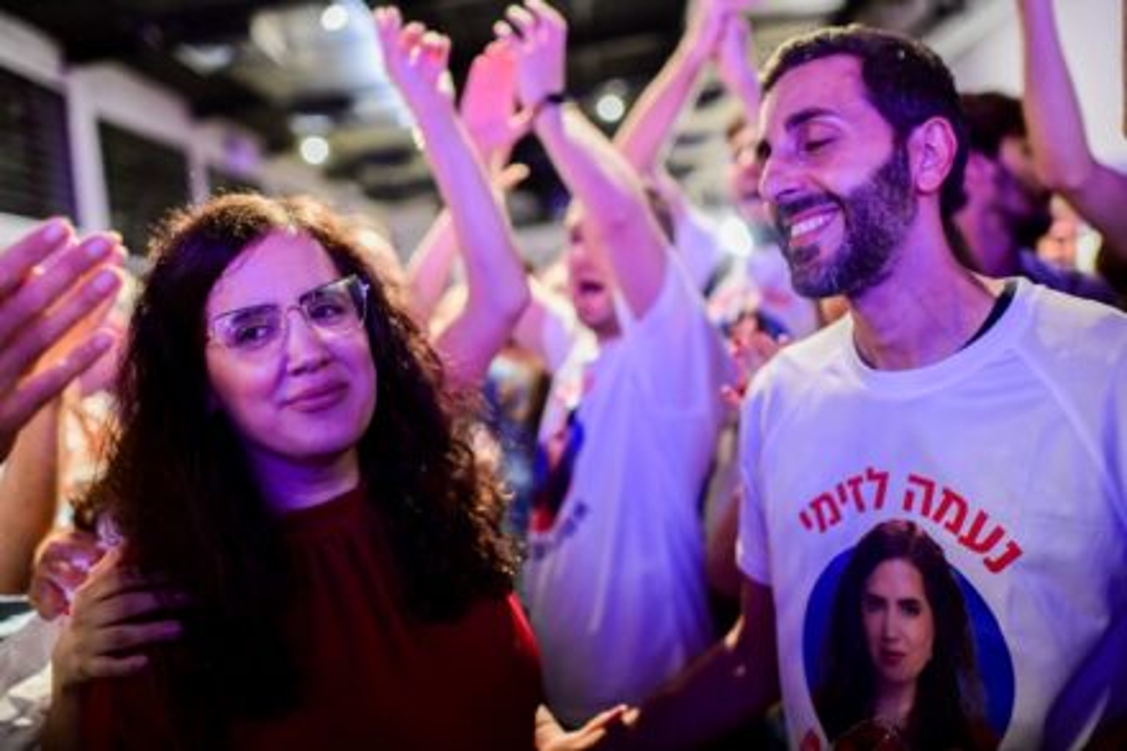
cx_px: 564
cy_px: 376
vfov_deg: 37.8
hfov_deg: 54.5
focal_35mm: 35
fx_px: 1095
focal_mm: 35
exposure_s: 1/250
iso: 5000
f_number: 2.2
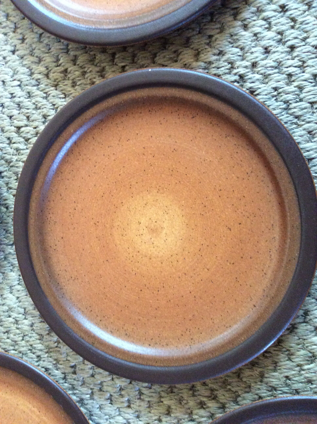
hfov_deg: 44.1
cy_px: 212
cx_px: 158
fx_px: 392
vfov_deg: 56.9
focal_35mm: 32
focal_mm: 3.3
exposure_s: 1/17
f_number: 2.4
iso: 320
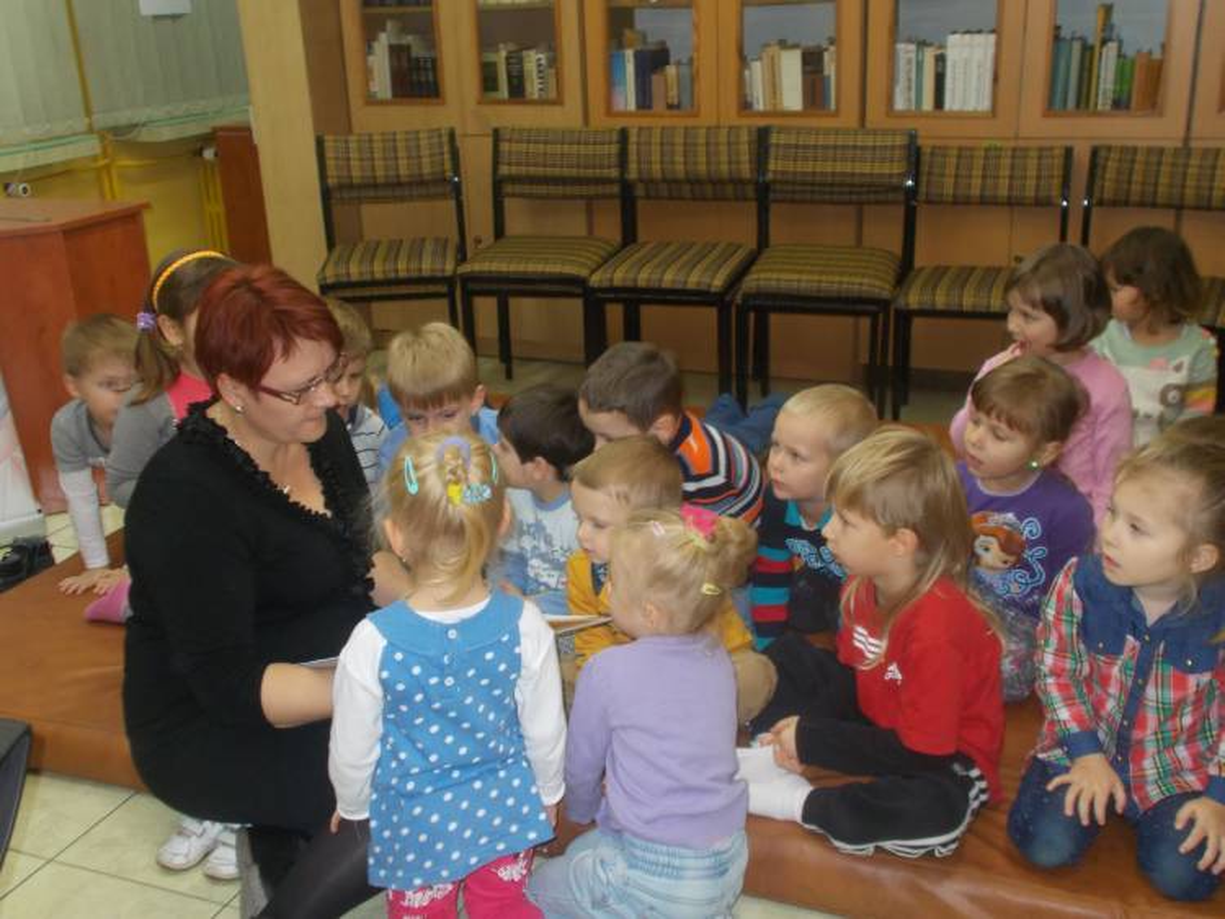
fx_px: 1381
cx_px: 612
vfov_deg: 36.8
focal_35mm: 39
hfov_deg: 47.8
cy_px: 460
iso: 250
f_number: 3.9
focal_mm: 6.9
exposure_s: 1/30
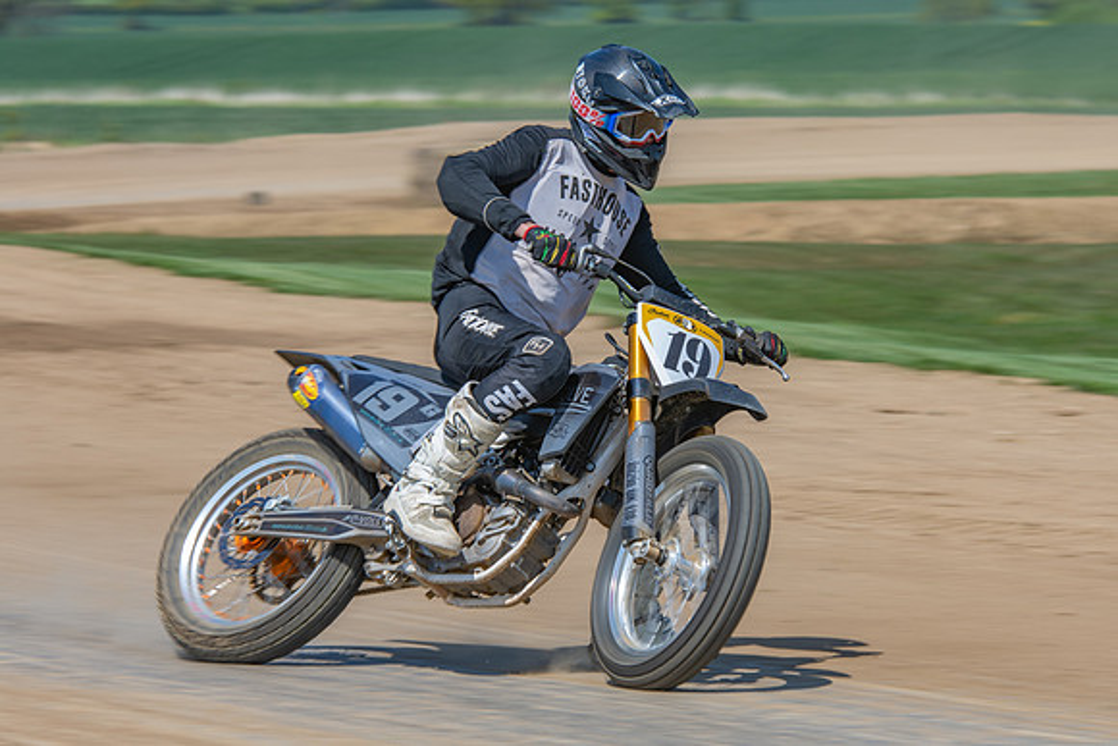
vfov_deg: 5.2
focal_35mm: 262
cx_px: 651
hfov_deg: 7.9
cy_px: 373
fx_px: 8138
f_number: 8
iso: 100
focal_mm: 150
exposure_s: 1/160
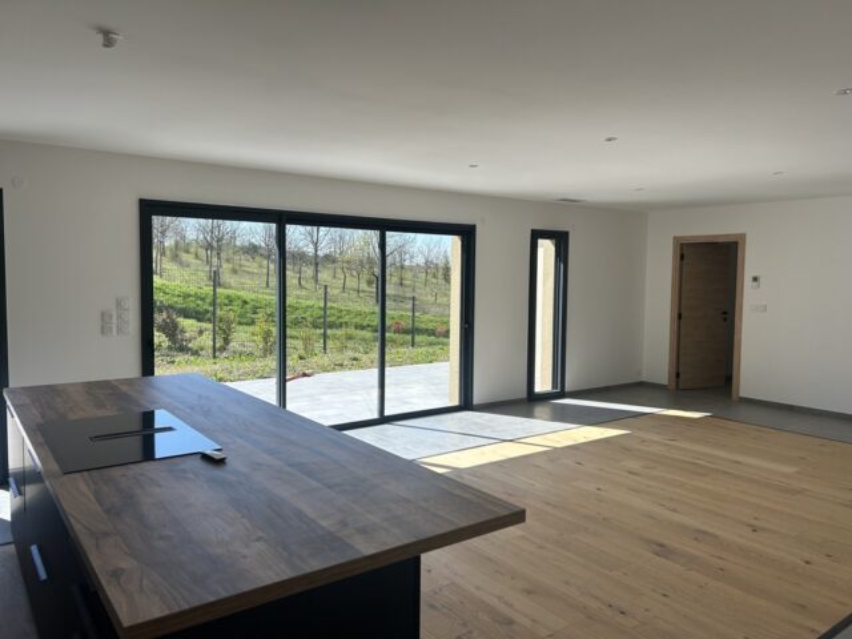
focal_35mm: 26
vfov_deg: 53.1
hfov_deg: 67.3
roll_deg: +0.0
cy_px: 320
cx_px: 426
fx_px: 640
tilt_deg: -3.9
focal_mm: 5.7
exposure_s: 1/1645
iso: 50
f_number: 1.5
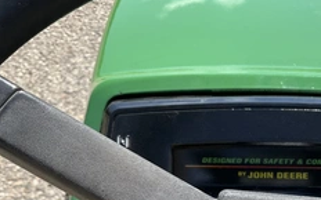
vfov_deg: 23.5
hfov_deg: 36.8
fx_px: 464
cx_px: 260
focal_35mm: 53
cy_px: 196
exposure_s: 1/929
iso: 25
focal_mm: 3
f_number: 1.8
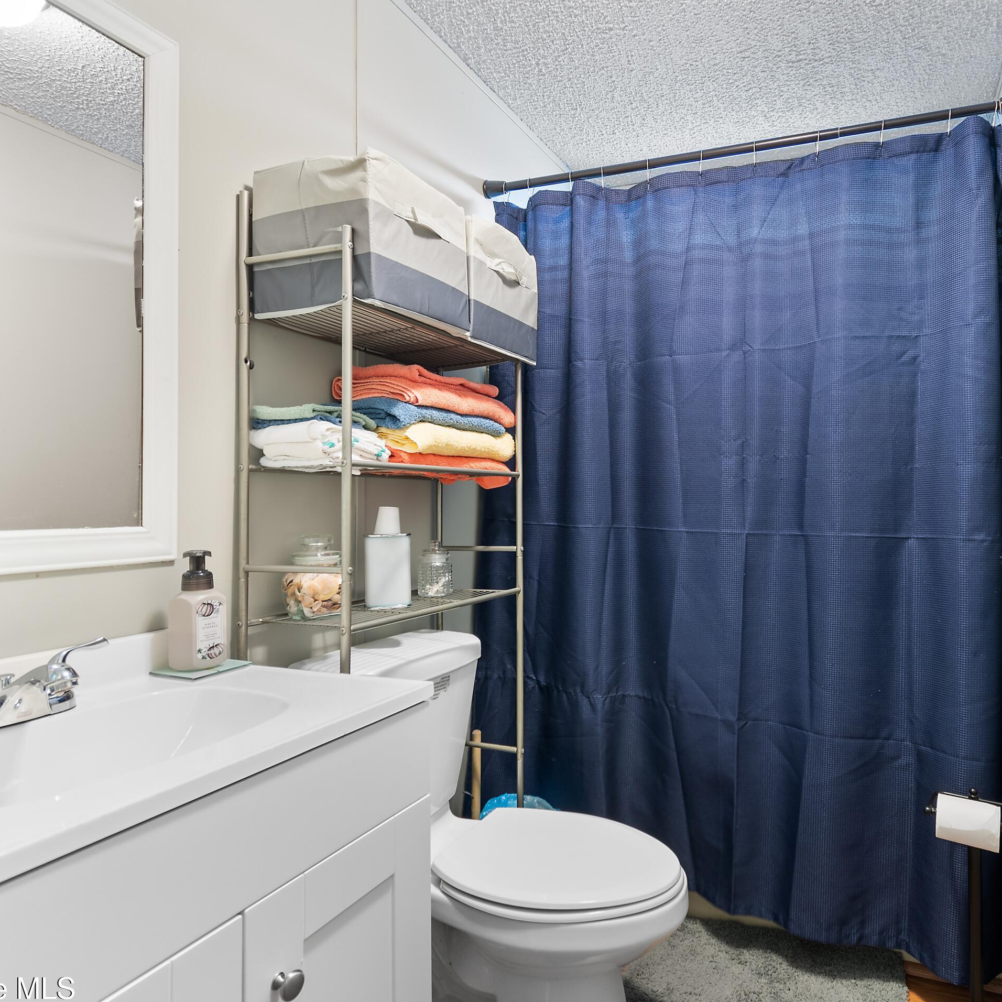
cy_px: 513
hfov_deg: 73.3
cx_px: 638
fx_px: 655
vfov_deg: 74.8
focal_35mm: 20
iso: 100
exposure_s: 2
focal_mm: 10
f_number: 4.5
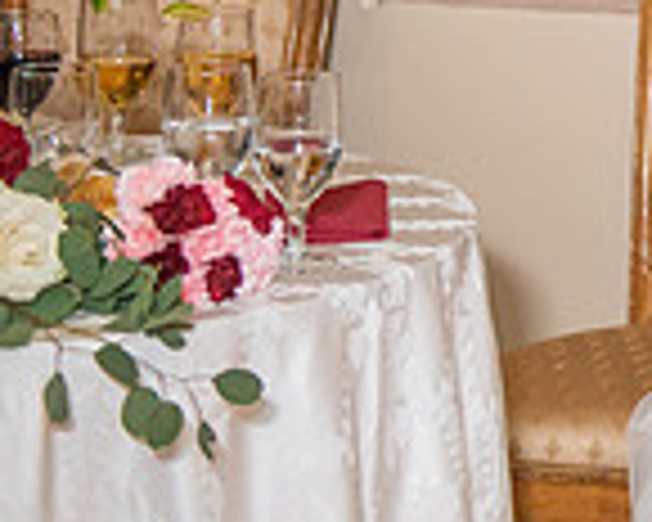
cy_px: -128
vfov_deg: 9.2
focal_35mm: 165
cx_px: 1214
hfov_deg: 10.9
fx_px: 3184
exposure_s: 1/125
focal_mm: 44
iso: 1250
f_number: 2.8
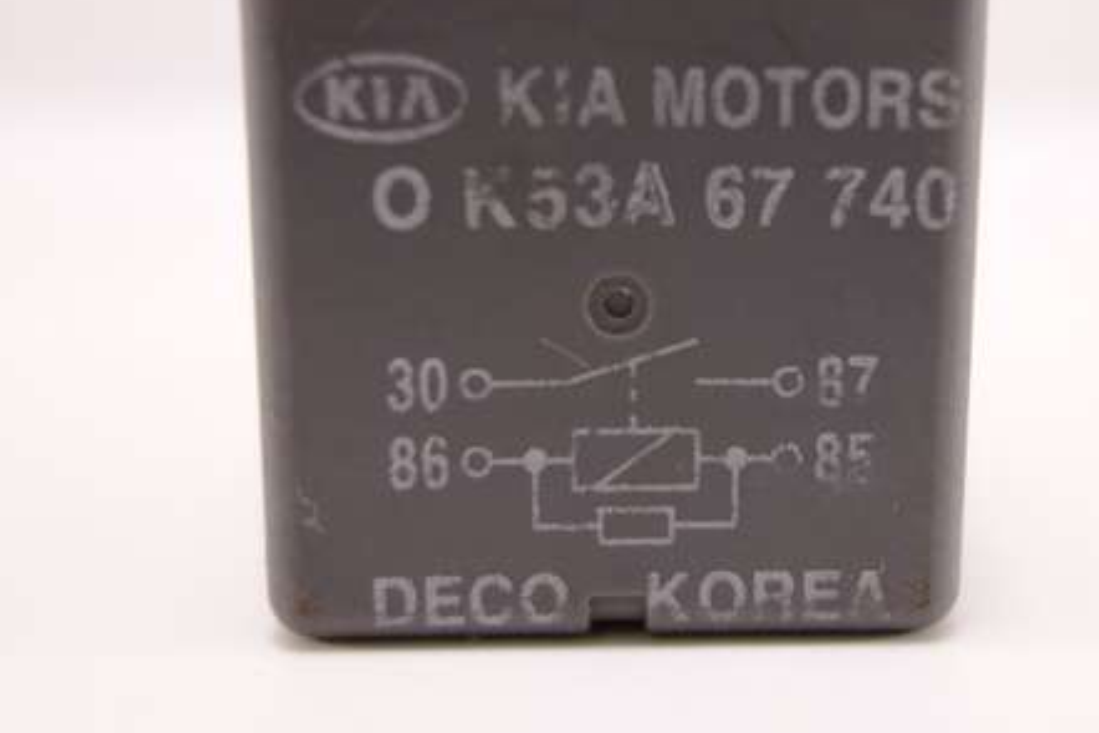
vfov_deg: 25.8
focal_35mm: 52
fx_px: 1588
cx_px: 716
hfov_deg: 37.8
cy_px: 222
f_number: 2
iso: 125
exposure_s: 1/100
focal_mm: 10.4
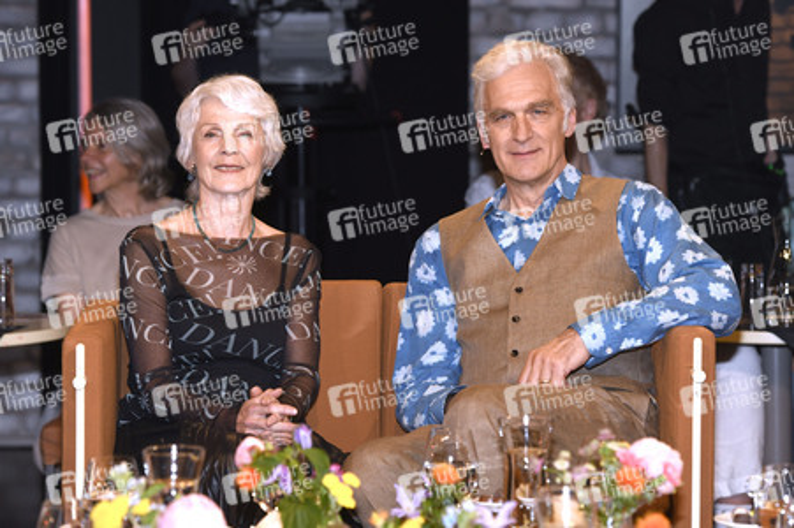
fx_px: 2689
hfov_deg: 16.8
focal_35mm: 122
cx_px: 397
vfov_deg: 11.2
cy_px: 264
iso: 1250
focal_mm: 122
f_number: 5
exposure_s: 1/320
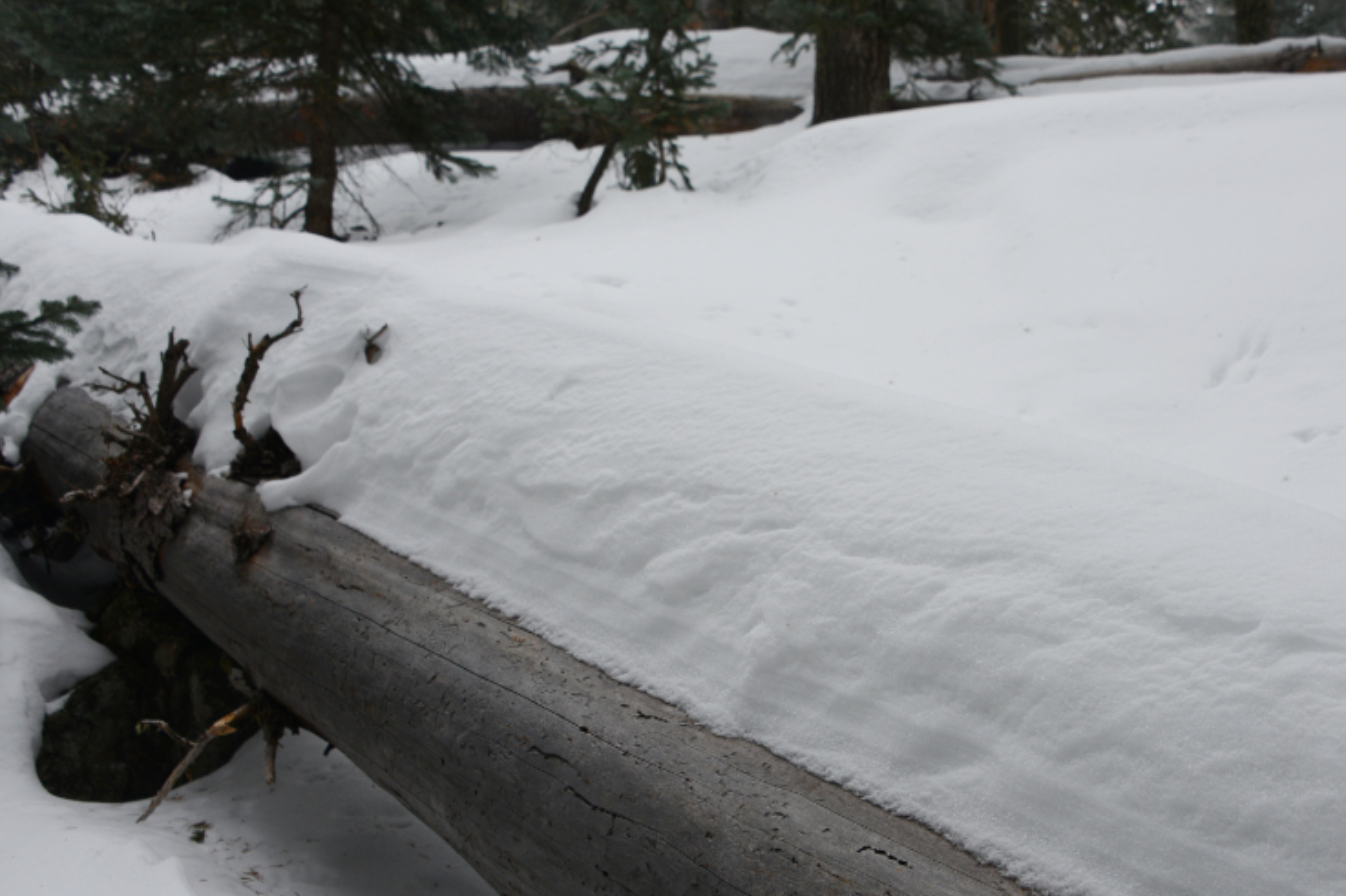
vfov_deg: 34.9
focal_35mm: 38
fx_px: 1420
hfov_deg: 50.2
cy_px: 552
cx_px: 847
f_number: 5.6
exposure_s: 1/60
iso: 320
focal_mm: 28
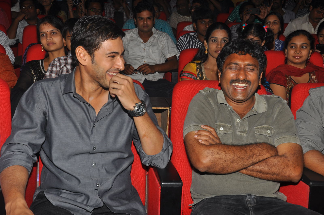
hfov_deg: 43.6
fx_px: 405
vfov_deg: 29.8
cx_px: 162
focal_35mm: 45
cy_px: 108
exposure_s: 1/200
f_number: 11
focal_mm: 30
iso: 200
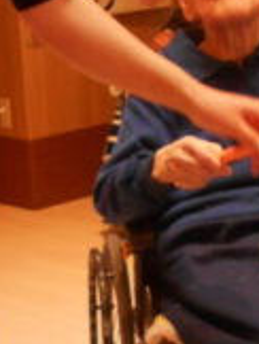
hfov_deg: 13.2
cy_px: 454
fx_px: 1104
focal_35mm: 111
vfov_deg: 16.7
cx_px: 17
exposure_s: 1/30
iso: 220
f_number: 3.4
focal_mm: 5.1
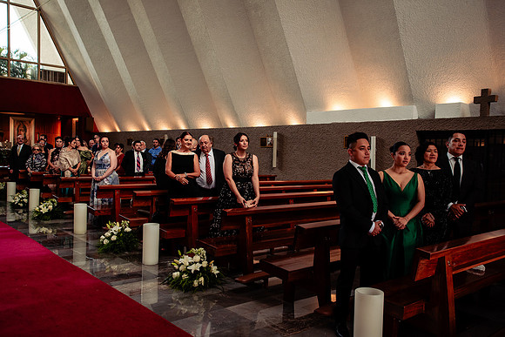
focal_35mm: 32
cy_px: 168
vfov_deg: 41.1
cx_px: 252
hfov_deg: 58.7
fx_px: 449
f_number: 5
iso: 800
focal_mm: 32
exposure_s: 1/200
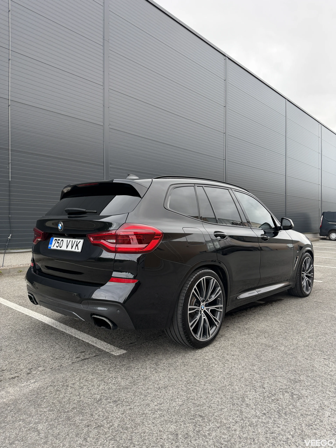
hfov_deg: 56.8
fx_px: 311
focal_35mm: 24
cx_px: 168
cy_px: 224
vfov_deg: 71.6
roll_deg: -0.3
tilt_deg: +0.3
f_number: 1.78
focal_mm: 6.76
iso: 160
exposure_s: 1/218
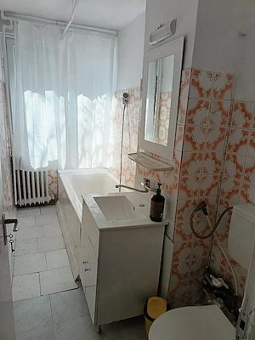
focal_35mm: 24
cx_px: 128
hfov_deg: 56.8
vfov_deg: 71.6
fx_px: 236
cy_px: 170
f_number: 1.75
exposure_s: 1/100
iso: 128
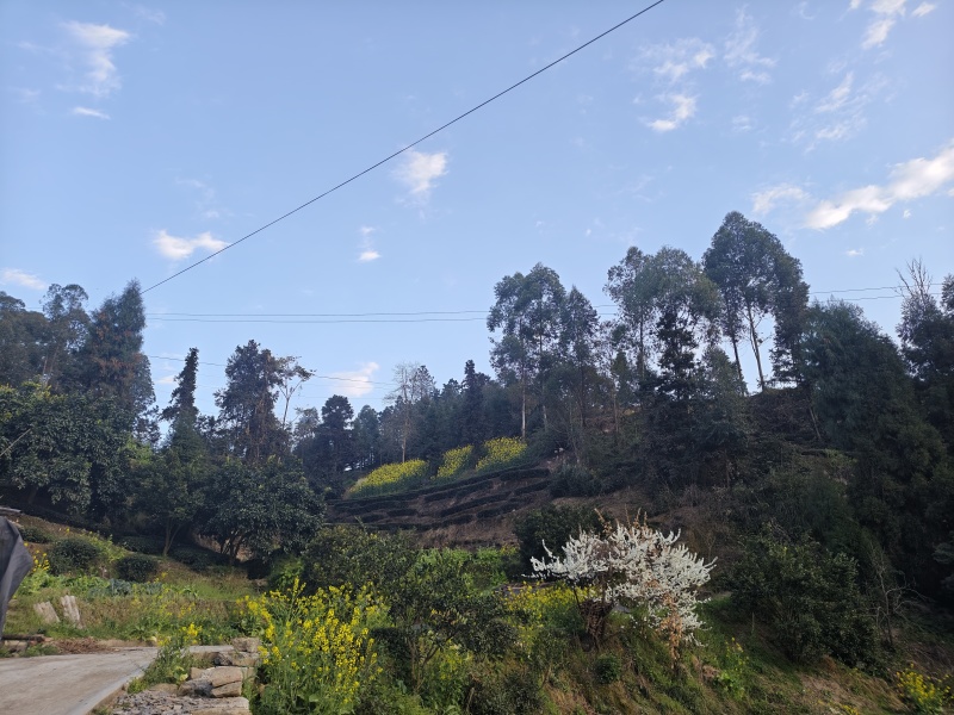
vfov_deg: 58.9
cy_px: 358
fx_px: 634
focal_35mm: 23
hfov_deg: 73.9
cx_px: 477
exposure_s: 1/342
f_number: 1.88
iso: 71
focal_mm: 5.56
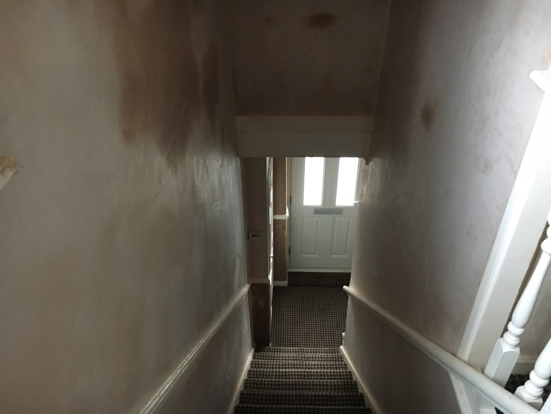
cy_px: 207
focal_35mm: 29
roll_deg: +1.3
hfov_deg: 61.7
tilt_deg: -36.1
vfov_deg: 48.2
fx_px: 462
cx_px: 276
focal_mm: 4.15
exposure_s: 1/17
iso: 200
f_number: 2.2
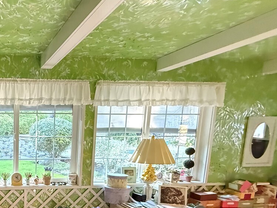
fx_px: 240
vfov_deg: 44.2
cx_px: 6
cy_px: 171
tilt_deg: -9.0
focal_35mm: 30
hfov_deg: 49.8
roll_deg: -0.3
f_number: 2.2
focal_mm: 2.22
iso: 1250
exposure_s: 1/60
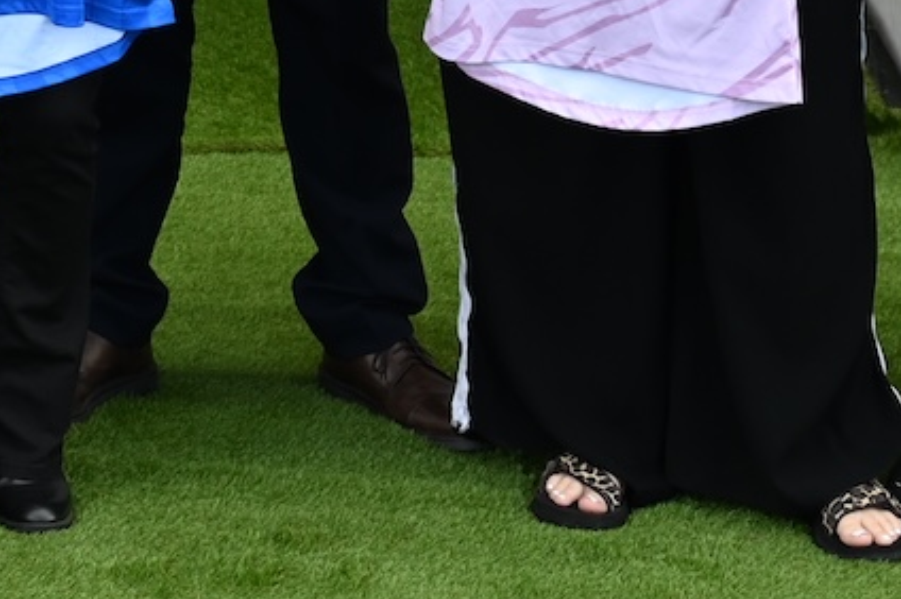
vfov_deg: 7.6
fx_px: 4301
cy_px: -668
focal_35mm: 172
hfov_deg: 11.8
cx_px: 17
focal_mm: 38
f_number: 5.6
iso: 200
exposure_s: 1/250
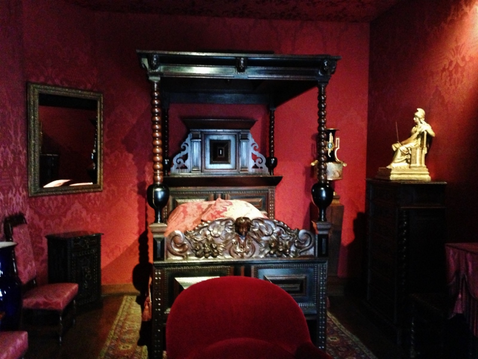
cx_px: 239
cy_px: 180
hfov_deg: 55.4
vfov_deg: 42.9
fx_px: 456
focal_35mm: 33
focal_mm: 4.13
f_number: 2.4
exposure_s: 1/15
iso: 800
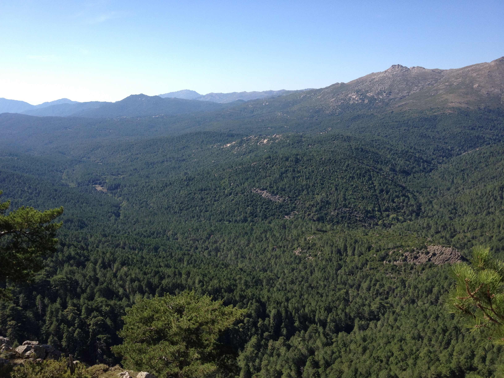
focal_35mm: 35
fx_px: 510
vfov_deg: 40.7
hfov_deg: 52.6
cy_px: 189
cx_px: 252
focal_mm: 4.28
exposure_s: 1/1126
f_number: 2.4
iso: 64
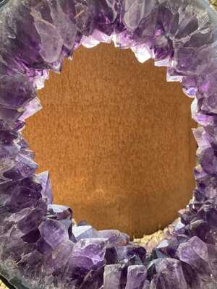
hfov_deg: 53.1
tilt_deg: -5.1
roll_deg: +0.5
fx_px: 217
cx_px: 108
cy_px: 144
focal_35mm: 26
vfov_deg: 67.3
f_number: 1.8
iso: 32
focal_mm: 4.25
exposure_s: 1/295
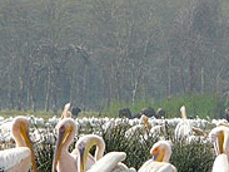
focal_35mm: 965
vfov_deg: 1.5
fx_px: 6380
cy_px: 88
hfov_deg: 2.1
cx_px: 153
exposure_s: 1/400
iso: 100
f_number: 5.6
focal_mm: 64.3
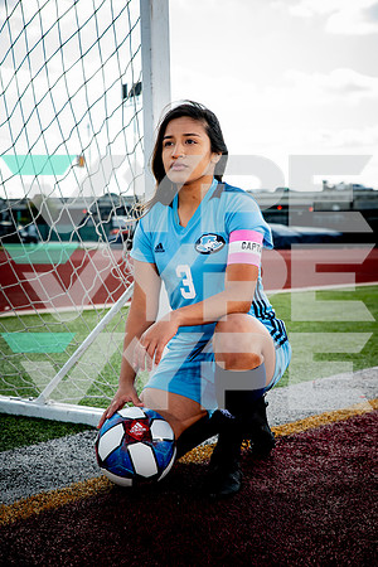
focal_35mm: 70
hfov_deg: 19.5
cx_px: 189
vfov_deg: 28.8
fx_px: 1102
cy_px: 284
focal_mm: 70
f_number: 5.6
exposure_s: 1/320
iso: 125
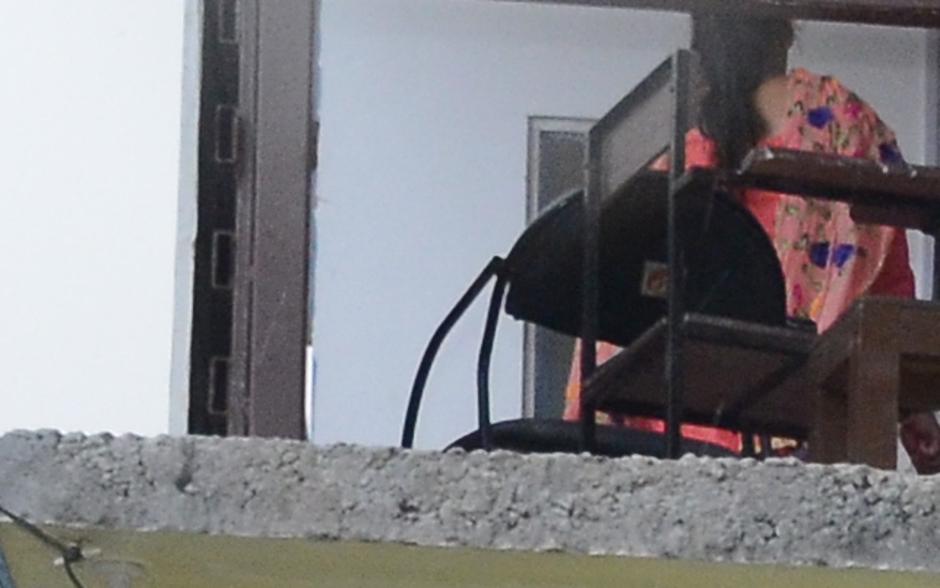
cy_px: 1768
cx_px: 1677
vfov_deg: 4.2
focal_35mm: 304
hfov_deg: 6.7
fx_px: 7789
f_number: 6.3
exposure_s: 1/125
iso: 1000
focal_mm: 26
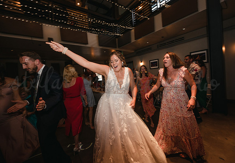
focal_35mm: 15
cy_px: 78
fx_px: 99
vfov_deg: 78.8
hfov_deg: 99.7
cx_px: 127
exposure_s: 1/60
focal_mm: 14
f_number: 4.5
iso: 1000
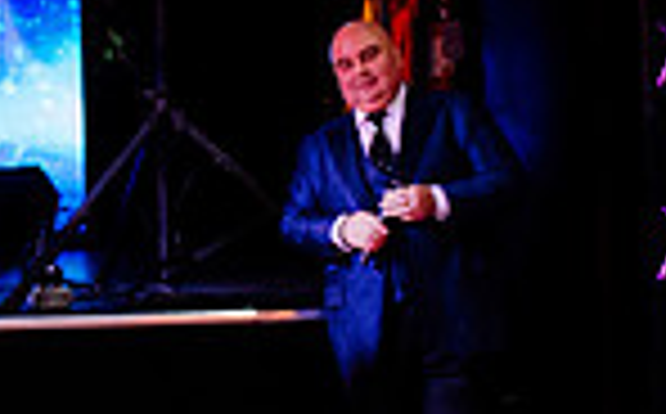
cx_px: -288
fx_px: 2537
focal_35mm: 140
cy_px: -38
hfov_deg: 14.1
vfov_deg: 9.2
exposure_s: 1/200
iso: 2000
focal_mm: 35
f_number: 5
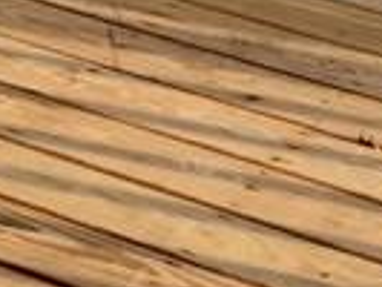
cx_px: 195
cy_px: -766
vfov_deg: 6.5
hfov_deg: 10.3
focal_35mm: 192
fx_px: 2121
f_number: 1.7
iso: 100
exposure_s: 1/105
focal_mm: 4.25
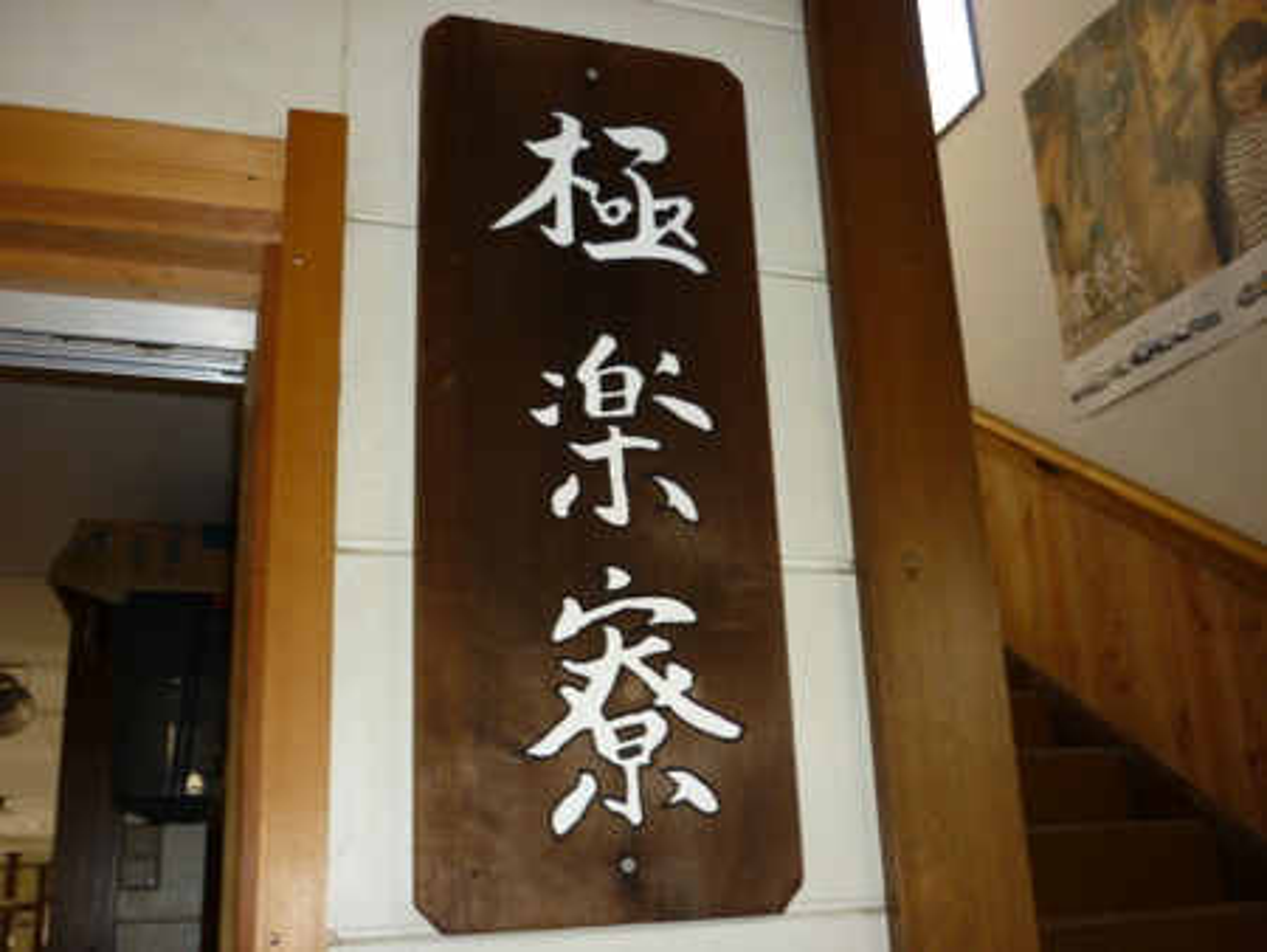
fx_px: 1208
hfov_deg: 55.3
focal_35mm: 33
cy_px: 476
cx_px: 634
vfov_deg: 43.0
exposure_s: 1/30
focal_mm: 5.5
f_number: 2.8
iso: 100
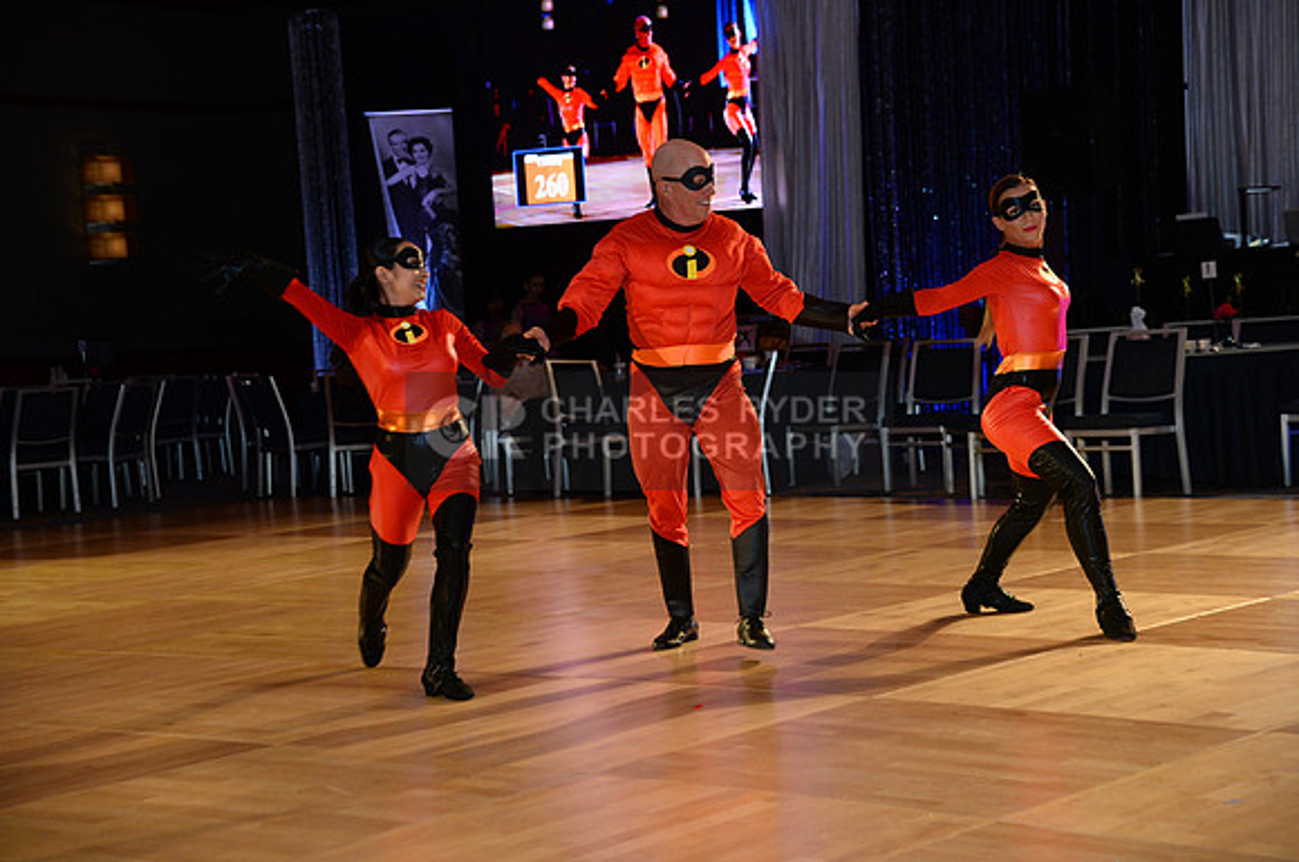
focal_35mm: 78
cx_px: 650
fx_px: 2811
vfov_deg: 17.4
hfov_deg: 26.0
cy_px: 431
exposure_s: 1/250
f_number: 5
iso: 2000
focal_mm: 78
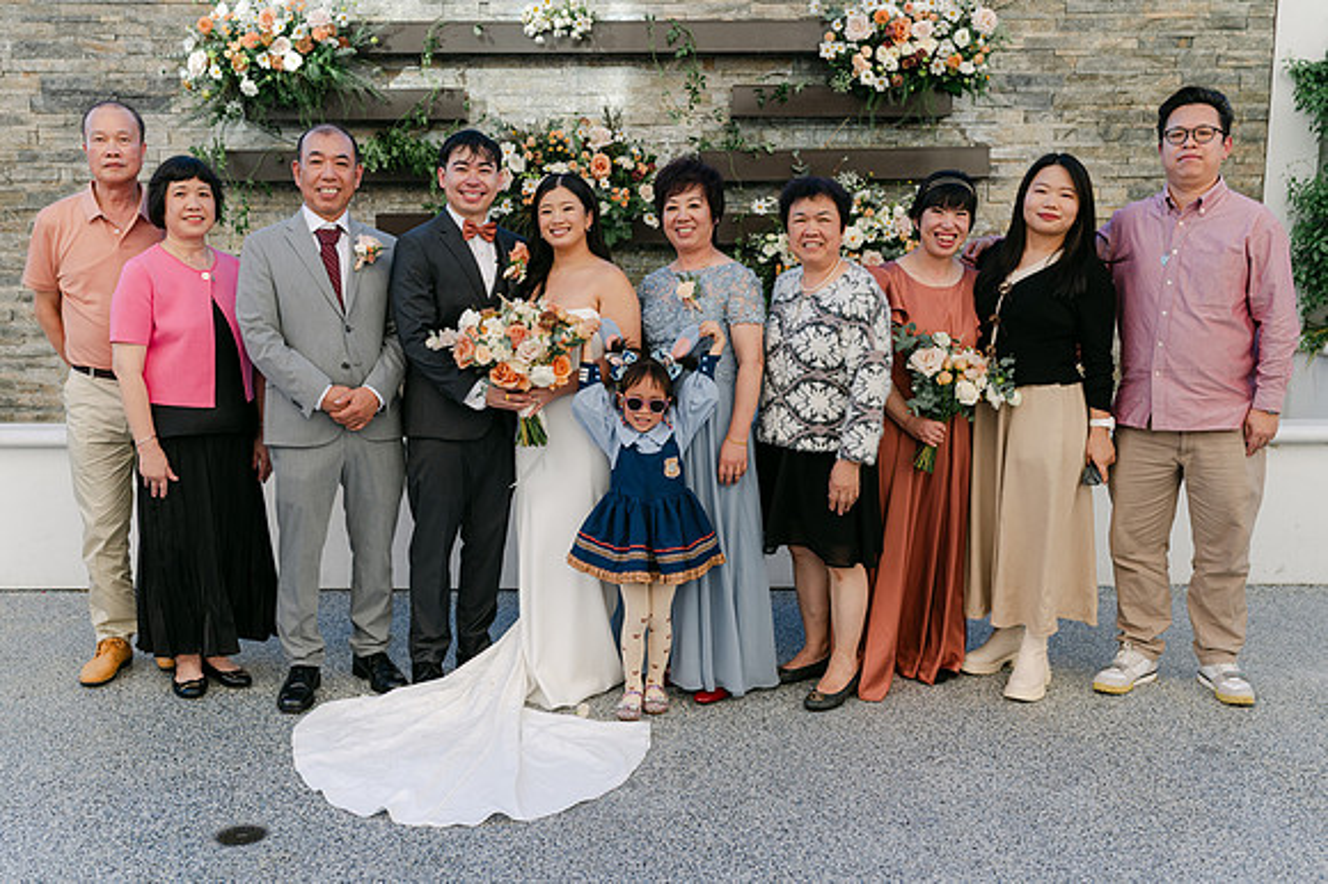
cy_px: 459
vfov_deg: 36.4
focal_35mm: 36
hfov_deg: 52.6
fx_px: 1343
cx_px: 639
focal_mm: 35
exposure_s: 1/800
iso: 100
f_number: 4
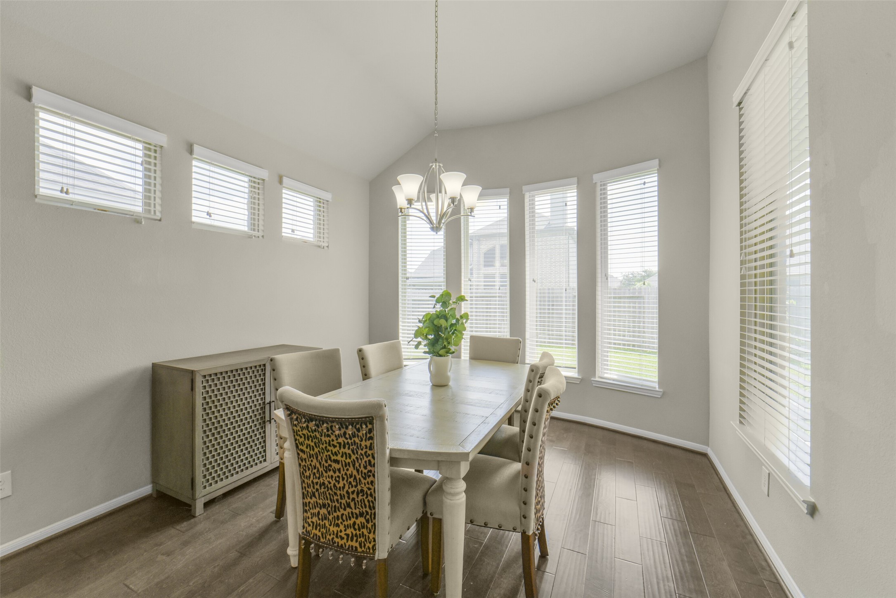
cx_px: 448
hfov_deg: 104.2
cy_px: 299
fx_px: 349
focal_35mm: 14
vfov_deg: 81.2
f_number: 11
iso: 500
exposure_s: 1/100
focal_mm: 14
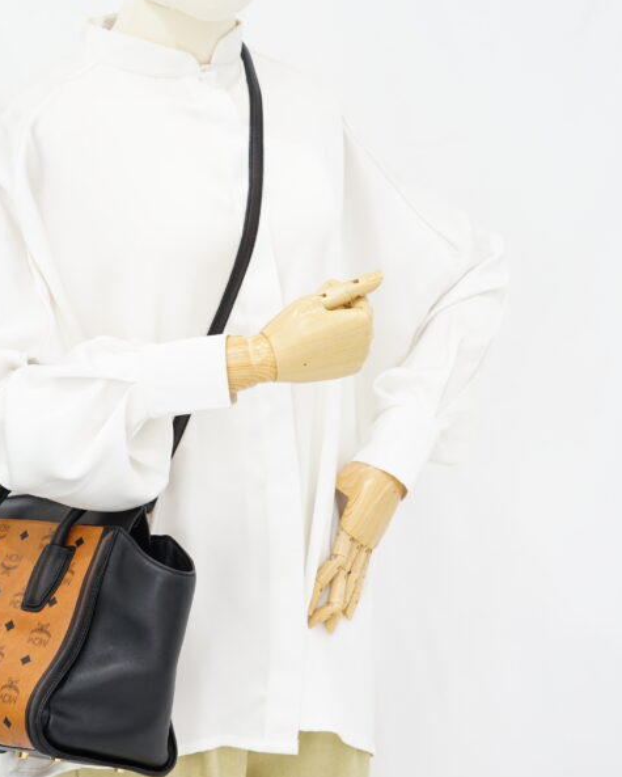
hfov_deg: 18.9
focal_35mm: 81
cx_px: 183
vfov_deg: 23.6
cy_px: 398
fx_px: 1862
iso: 640
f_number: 5.6
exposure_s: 1/10
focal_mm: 50
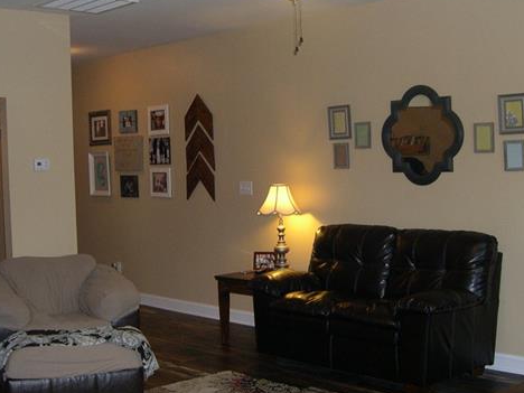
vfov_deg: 28.0
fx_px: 787
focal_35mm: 52
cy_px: 181
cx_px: 241
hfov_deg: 36.8
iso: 288
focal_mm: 8
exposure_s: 1/60
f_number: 2.8
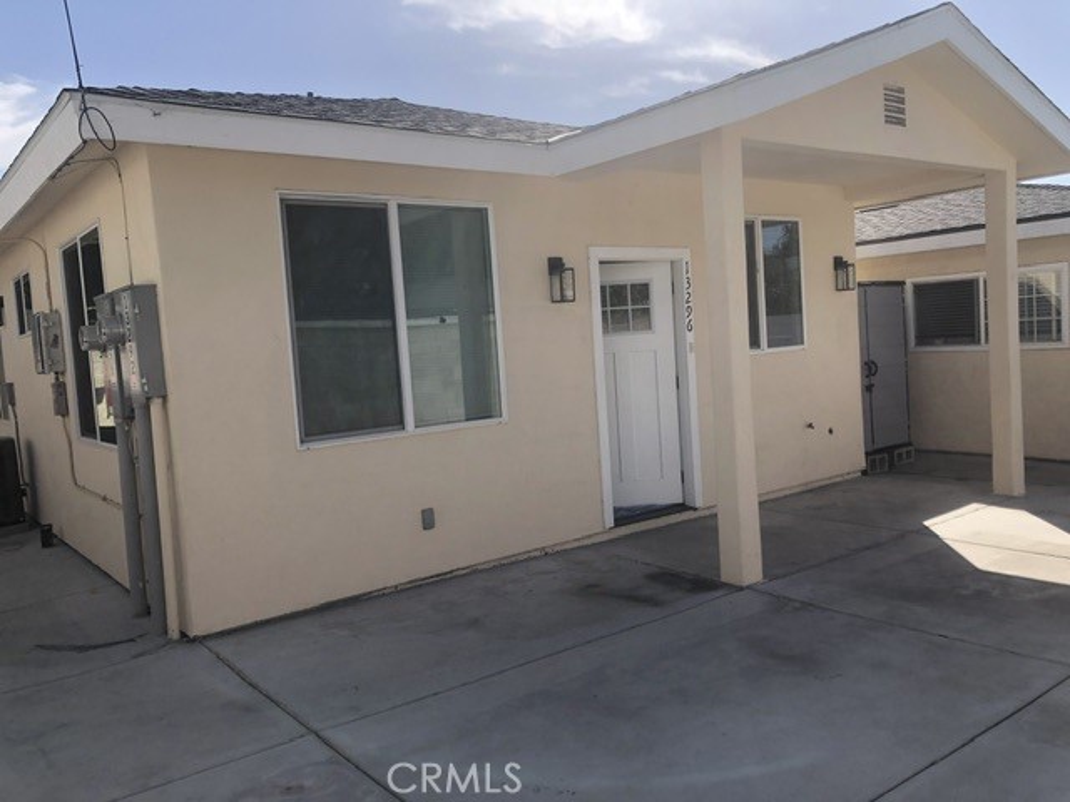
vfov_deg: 49.7
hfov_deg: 63.4
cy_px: 401
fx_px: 865
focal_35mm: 28
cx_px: 535
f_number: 1.8
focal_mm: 4
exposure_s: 1/1799
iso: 20
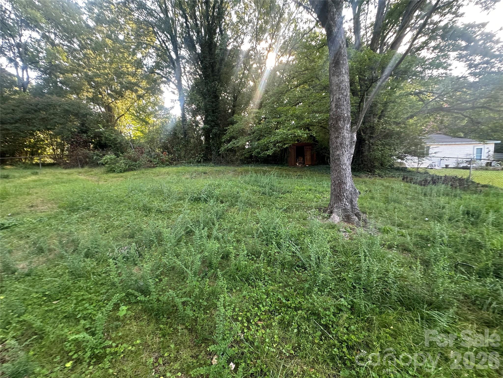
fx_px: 203
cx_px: 252
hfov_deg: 102.1
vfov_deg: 85.7
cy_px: 189
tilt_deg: -4.9
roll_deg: +0.4
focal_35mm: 14
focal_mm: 2.22
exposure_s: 1/99
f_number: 2.2
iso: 160
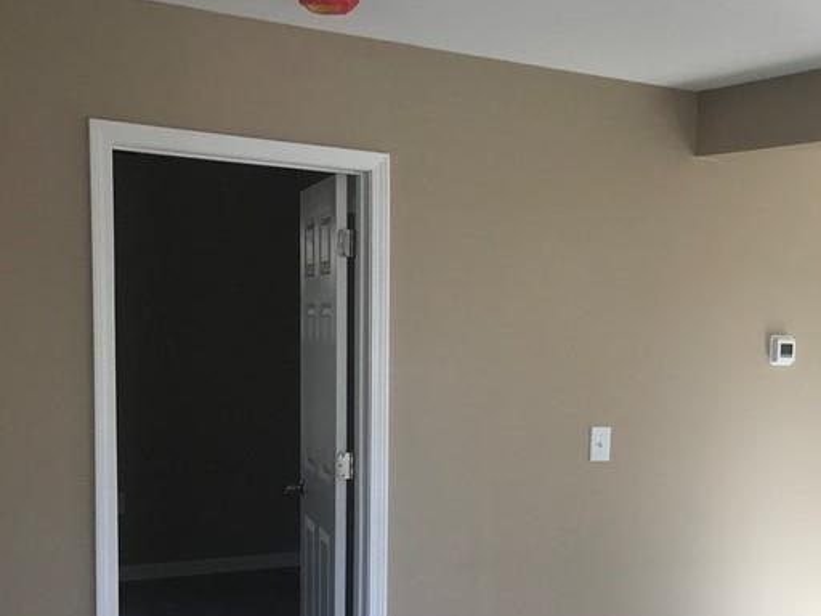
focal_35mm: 56
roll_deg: -1.2
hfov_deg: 32.4
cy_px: 460
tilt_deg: -5.1
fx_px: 1328
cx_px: 757
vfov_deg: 25.8
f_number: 1.8
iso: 25
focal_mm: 3.99
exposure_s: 1/90
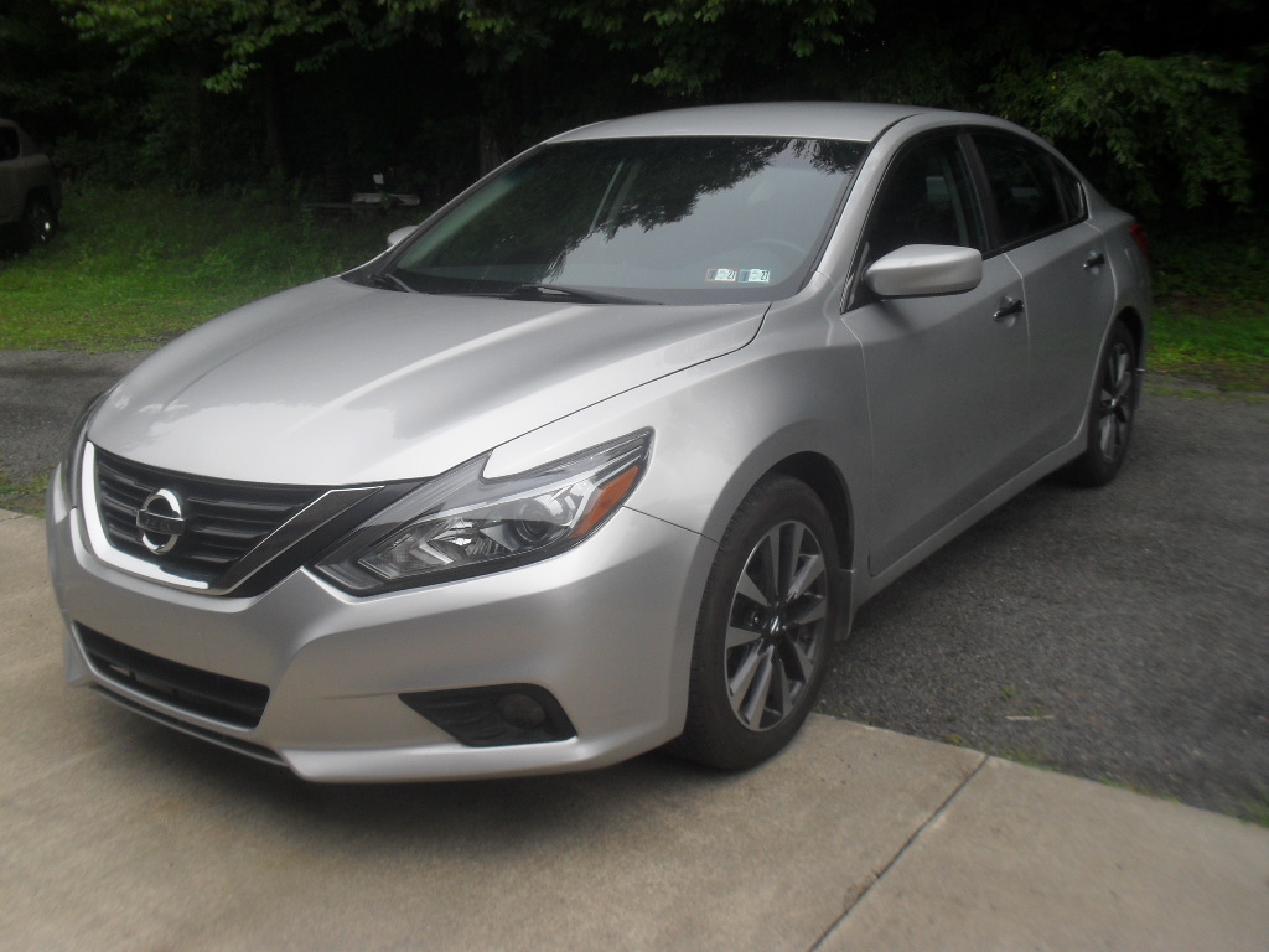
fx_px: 1283
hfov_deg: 52.6
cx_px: 634
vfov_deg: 40.7
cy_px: 476
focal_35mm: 35
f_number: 8.4
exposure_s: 1/125
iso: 100
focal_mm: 6.3
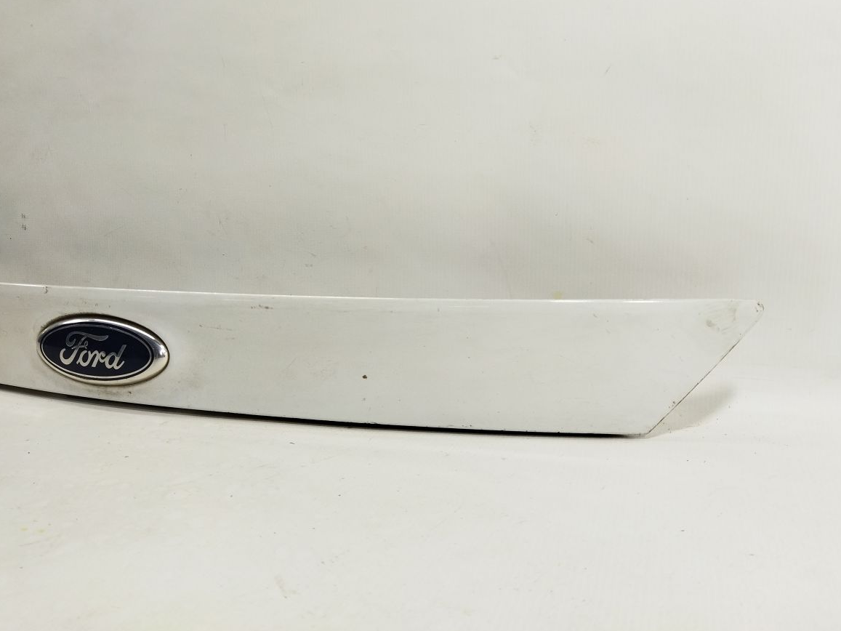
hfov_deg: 63.4
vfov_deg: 49.8
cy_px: 312
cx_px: 431
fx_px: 680
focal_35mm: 28
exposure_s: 1/153
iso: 100
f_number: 1.79
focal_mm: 4.71
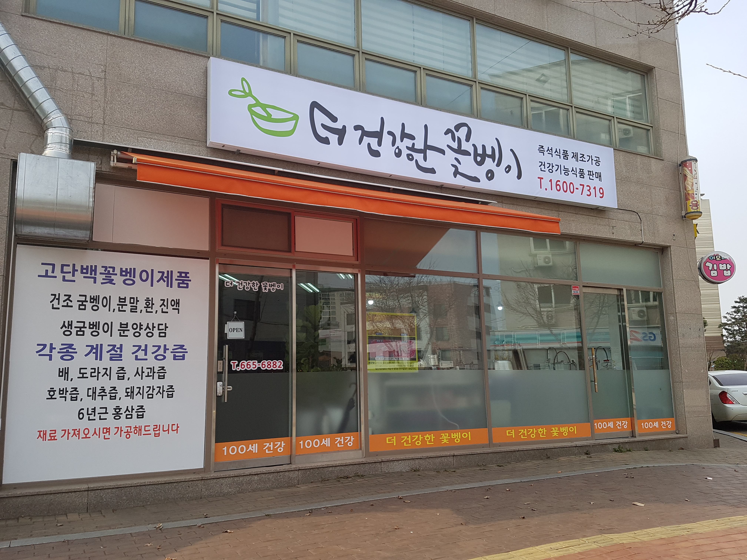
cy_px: 280
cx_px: 374
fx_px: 561
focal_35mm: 26
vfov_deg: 53.1
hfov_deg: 67.3
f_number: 1.7
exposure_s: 1/1656
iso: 50
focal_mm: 4.2
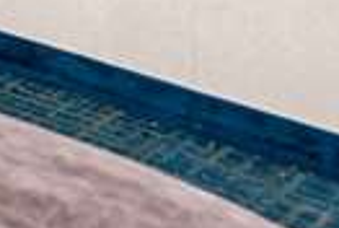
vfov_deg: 11.1
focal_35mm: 109
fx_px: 1029
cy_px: -267
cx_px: -690
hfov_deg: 11.2
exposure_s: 1/50
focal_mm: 14
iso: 800
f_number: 8
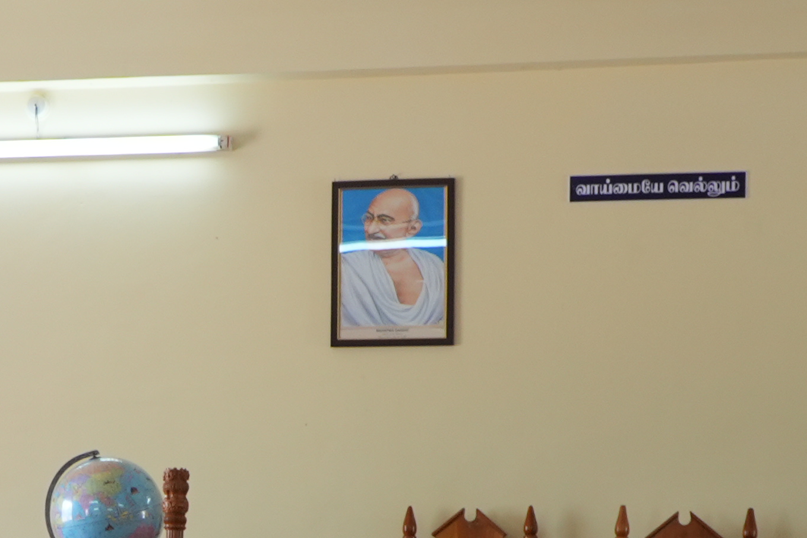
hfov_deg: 16.5
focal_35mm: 123
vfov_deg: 11.0
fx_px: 2757
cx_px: 94
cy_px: 580
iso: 320
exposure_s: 1/60
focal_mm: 18
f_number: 4
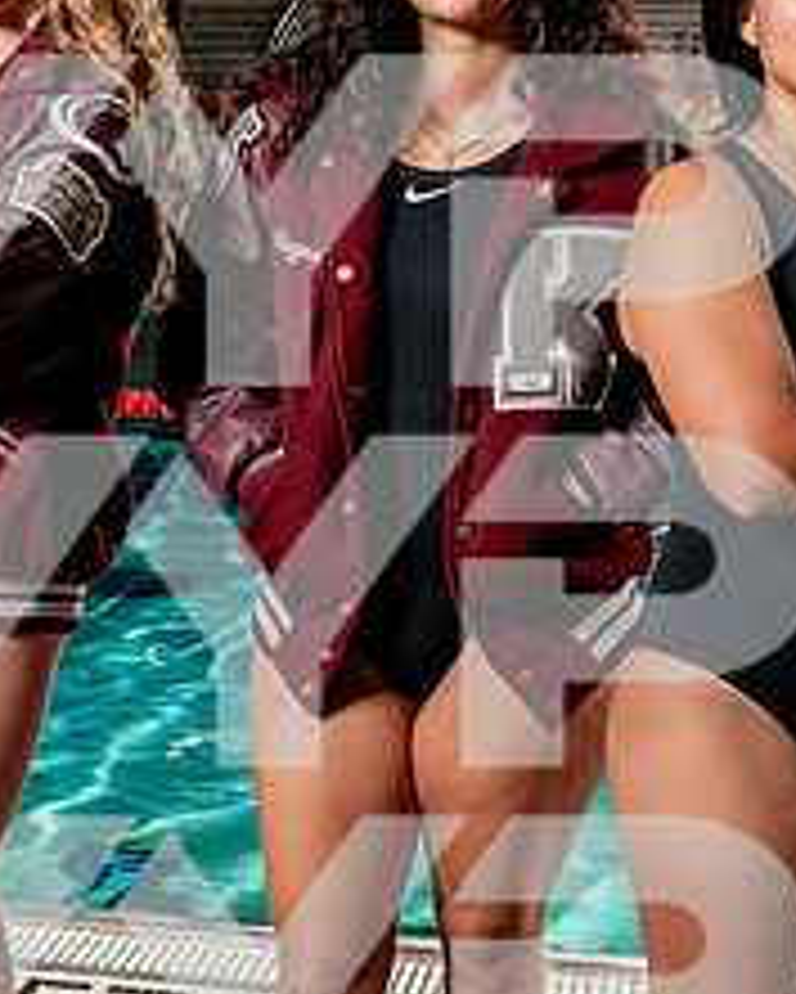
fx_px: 2148
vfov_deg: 26.0
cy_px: 609
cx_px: 314
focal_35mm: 73
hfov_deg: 21.0
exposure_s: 1/250
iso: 400
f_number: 7.1
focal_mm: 24
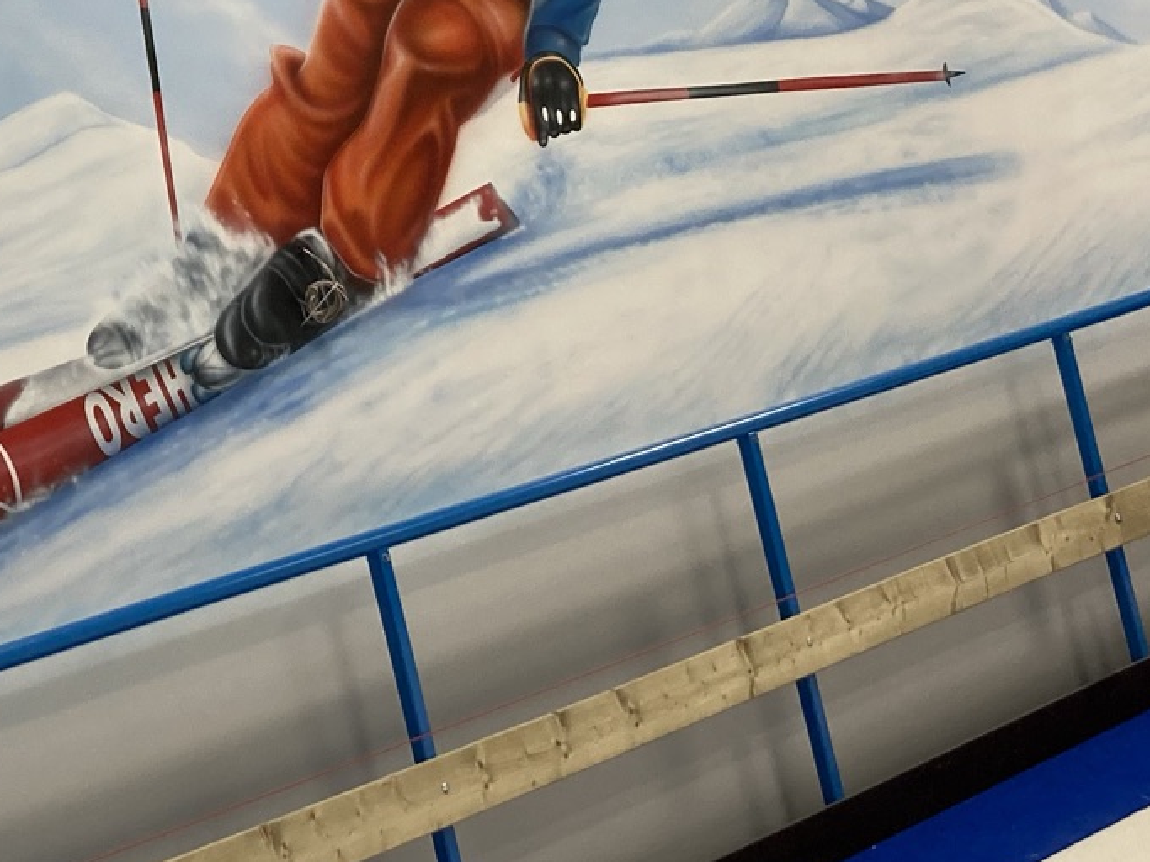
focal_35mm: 84
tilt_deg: +12.7
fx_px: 2790
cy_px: 152
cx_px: -106
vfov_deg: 17.4
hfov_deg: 22.1
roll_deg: +0.2
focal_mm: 3.99
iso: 40
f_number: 1.8
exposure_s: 1/98
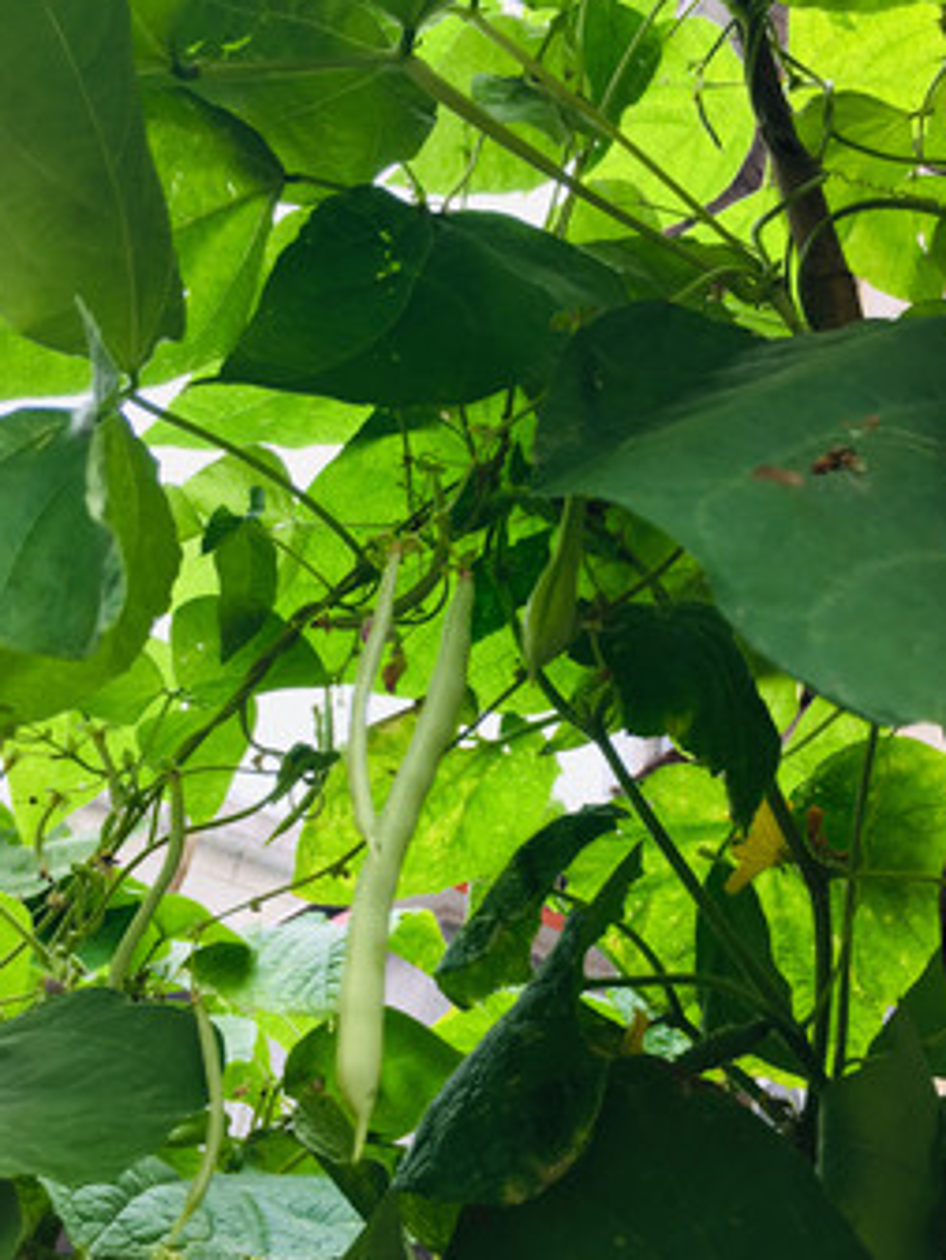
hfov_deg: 45.5
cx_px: 486
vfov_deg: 58.3
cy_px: 621
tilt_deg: +37.1
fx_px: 1129
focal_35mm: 31
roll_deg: -9.9
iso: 32
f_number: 2.2
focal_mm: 4.15
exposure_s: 1/100
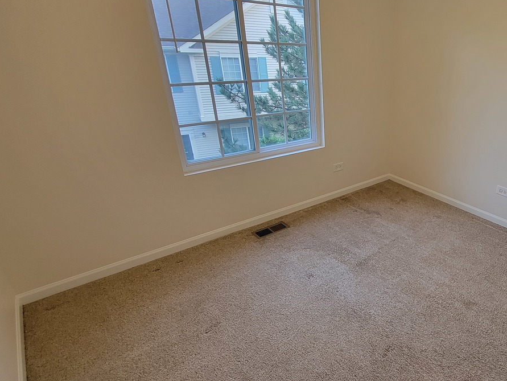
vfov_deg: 63.5
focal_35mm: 21
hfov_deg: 71.8
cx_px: 398
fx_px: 308
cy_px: 192
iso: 125
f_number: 2.2
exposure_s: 1/60
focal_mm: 2.2
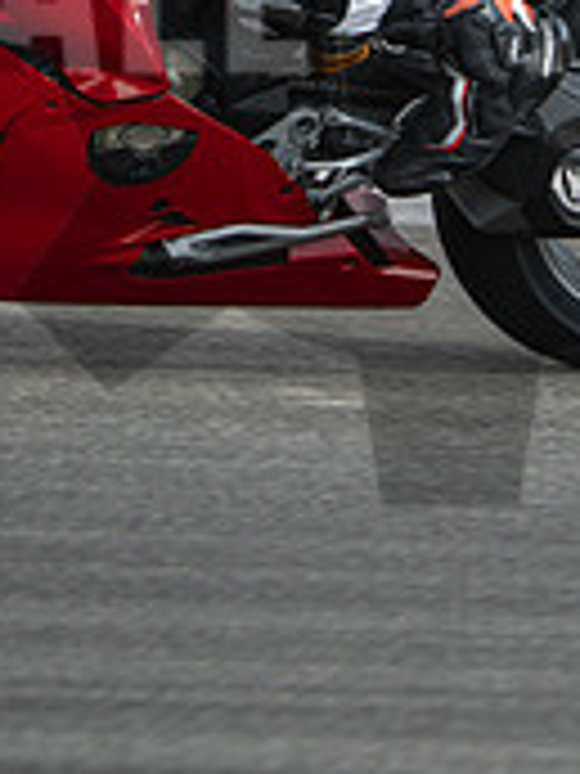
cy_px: -43
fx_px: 21715
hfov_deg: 1.5
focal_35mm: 972
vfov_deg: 2.0
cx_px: 450
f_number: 2
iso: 320
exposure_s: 1/1600
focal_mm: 200
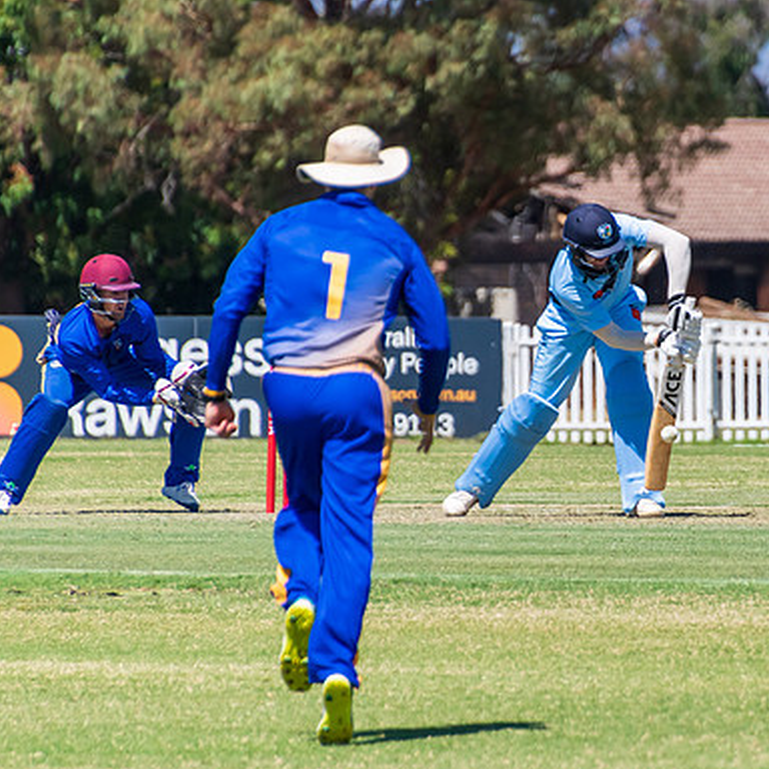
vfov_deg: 2.0
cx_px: 611
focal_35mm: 874
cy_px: 333
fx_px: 21967
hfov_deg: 2.0
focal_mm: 400
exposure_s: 1/2500
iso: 400
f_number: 6.3
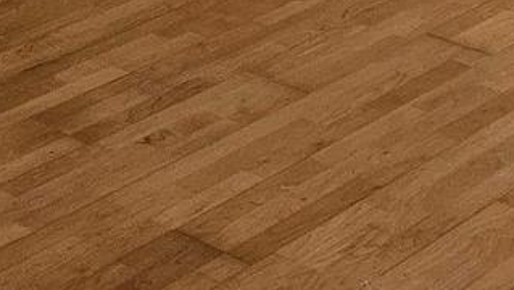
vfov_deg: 9.0
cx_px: 459
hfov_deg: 18.6
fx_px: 1541
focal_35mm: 113
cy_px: -528
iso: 400
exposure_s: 1/120
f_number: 1.8
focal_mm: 5.4
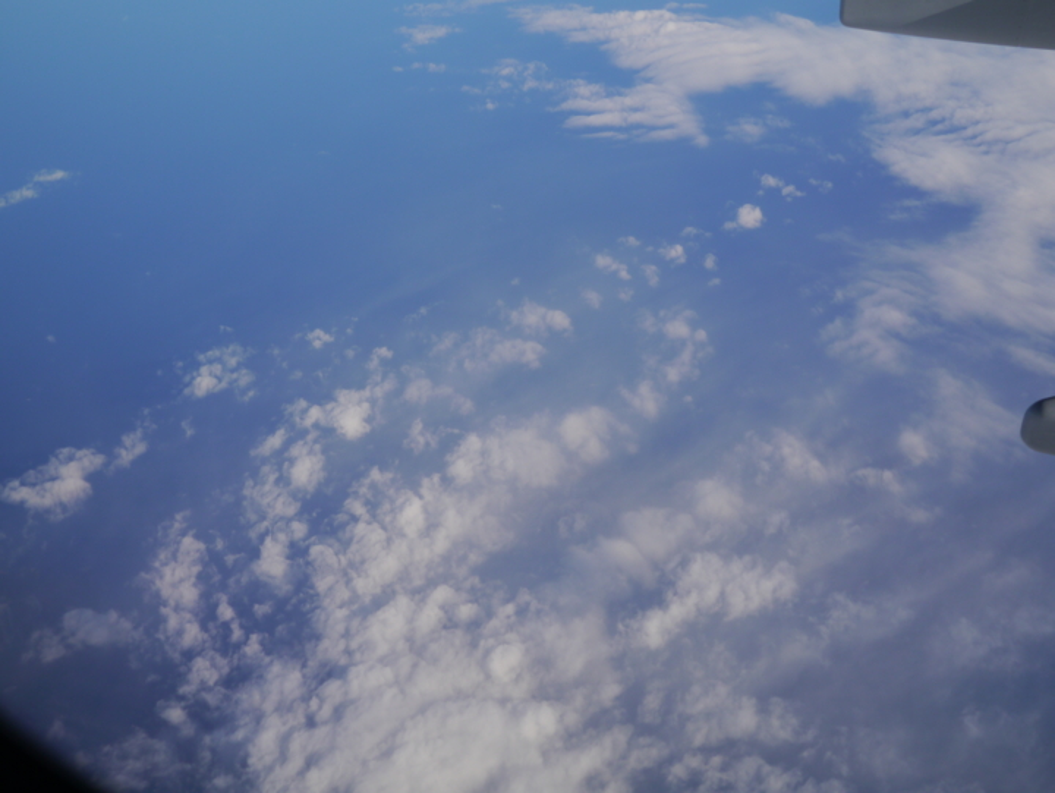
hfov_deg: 46.8
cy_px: 396
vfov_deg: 36.0
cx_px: 528
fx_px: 1220
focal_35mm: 40
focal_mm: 20
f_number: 5
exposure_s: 1/1000
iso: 160
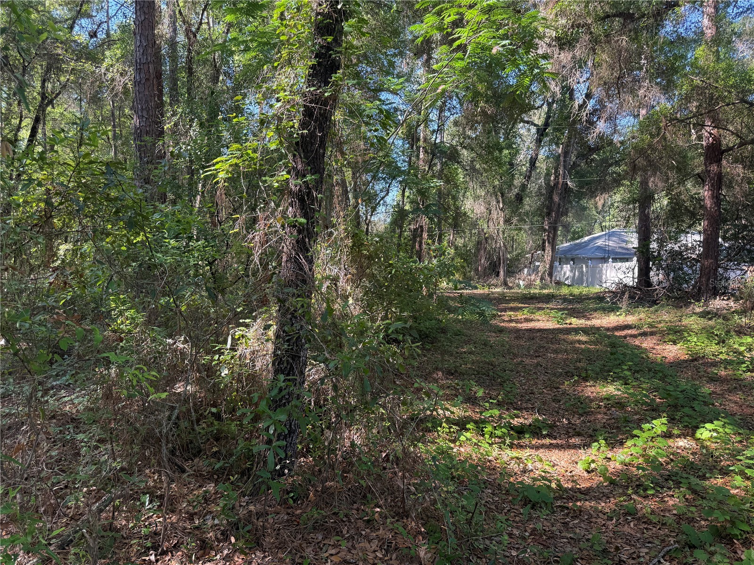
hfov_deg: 71.6
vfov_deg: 56.8
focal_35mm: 24
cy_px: 282
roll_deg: +0.3
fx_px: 523
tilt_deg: -2.7
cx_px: 377
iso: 100
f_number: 1.78
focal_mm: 6.76
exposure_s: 1/224
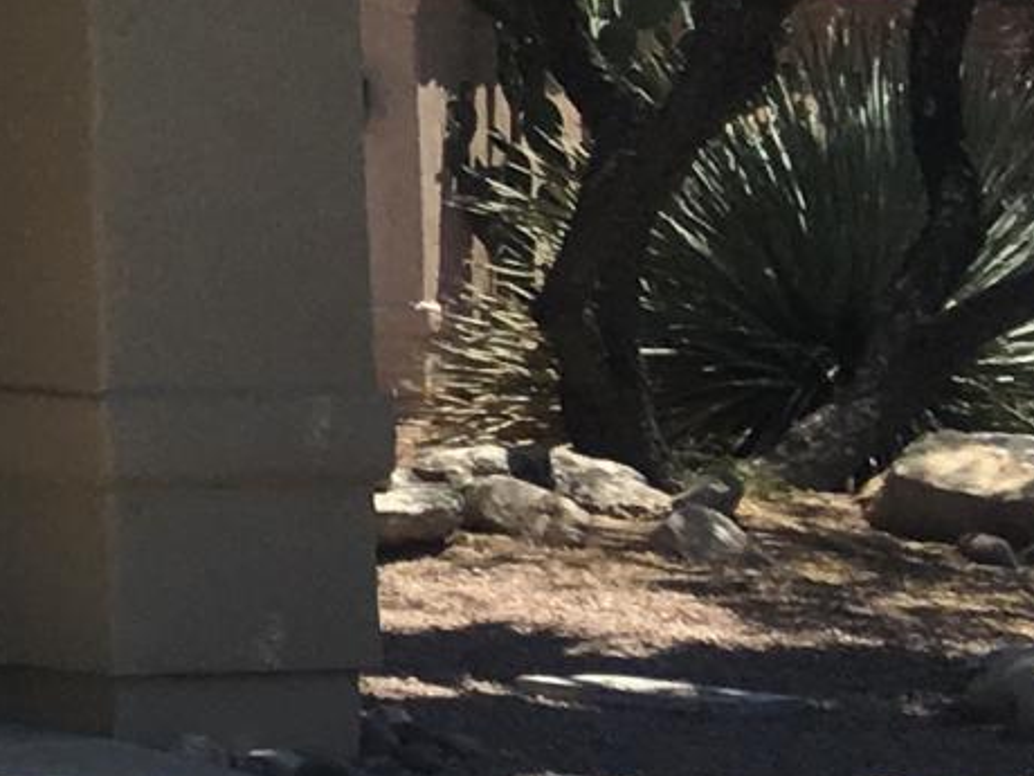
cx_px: -2214
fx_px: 5646
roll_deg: +0.2
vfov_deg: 7.8
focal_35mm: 189
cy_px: -193
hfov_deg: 8.5
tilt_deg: +3.1
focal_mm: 4.15
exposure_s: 1/1451
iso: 25
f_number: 2.2
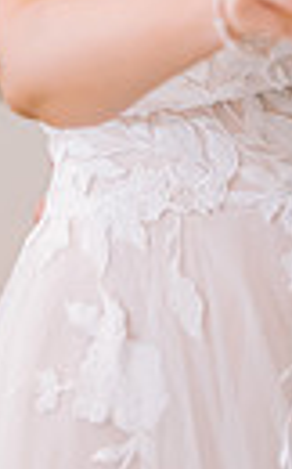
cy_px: -152
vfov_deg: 11.6
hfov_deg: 7.4
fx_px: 2246
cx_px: 234
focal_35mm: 176
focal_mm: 50
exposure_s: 1/125
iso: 1000
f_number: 2
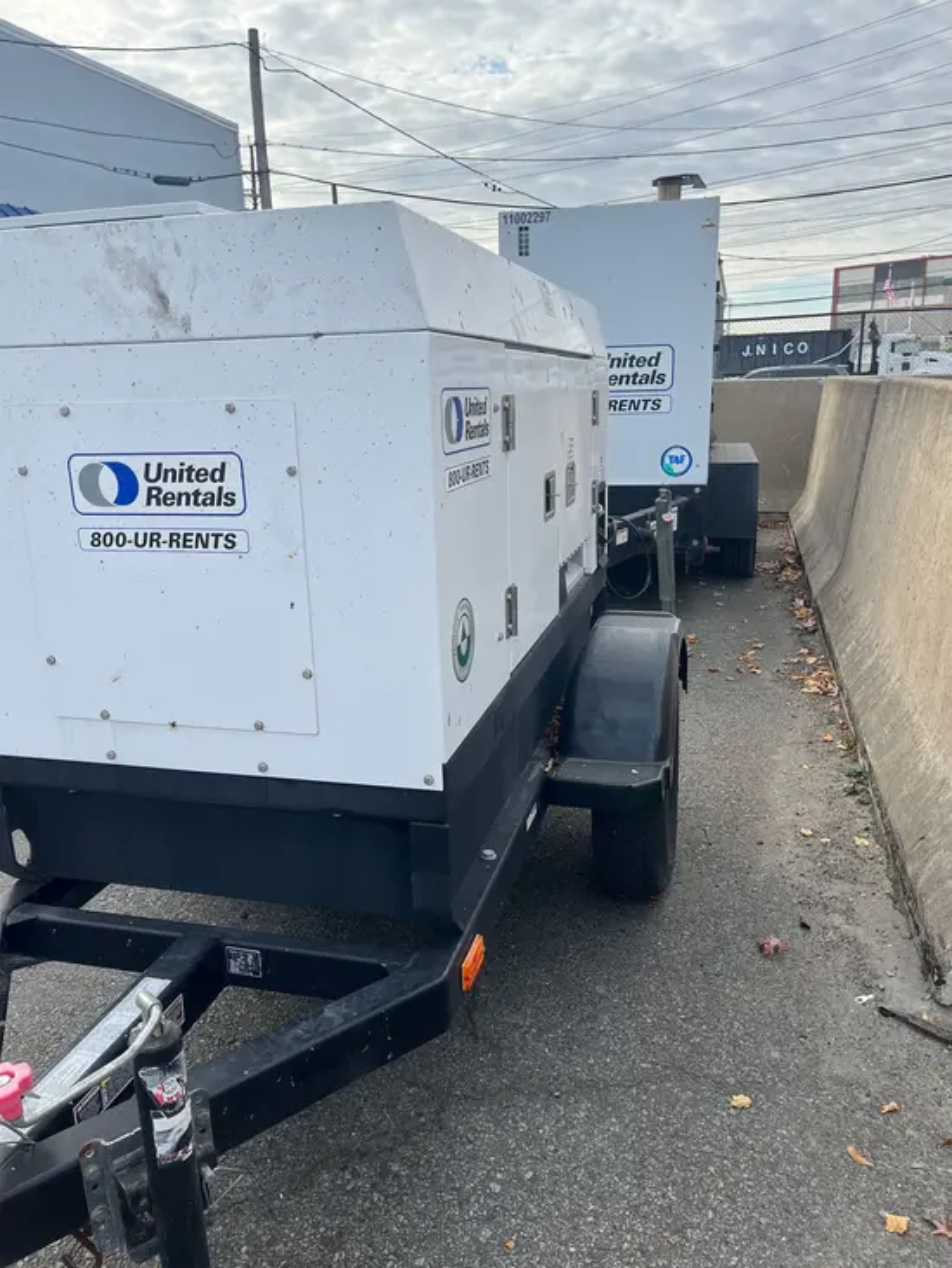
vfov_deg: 67.3
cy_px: 634
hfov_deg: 53.1
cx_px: 476
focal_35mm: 26
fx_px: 953
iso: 50
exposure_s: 1/1517
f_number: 1.6
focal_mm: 5.1
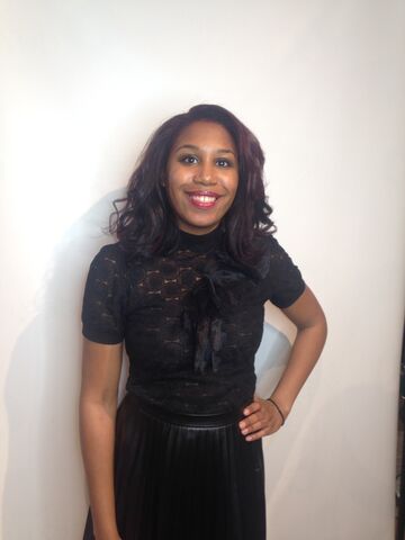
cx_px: 202
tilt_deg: -8.7
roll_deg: +0.8
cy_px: 270
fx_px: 515
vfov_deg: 55.4
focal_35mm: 33
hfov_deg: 42.9
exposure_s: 1/30
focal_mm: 4.12
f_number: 2.4
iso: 50
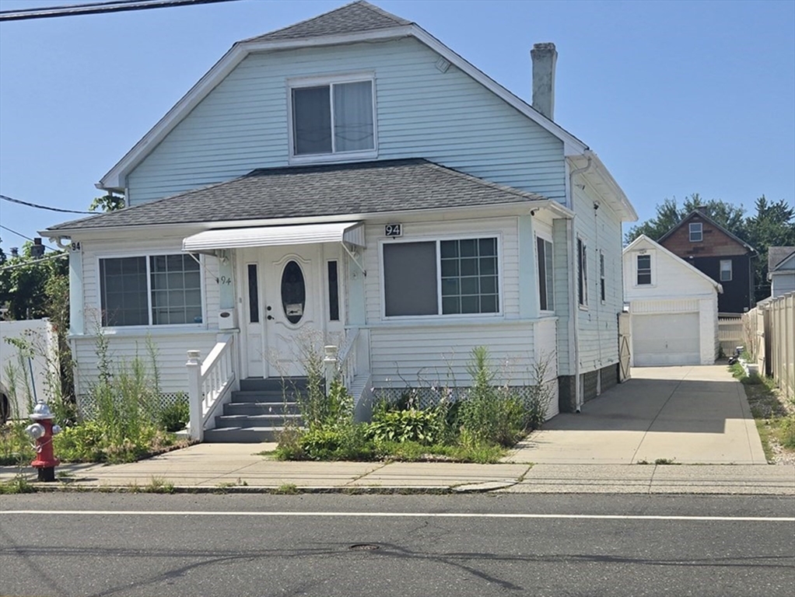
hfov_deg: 73.9
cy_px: 298
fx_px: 529
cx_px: 398
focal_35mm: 23
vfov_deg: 58.9
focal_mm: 5.4
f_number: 1.8
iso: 25
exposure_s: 1/2234
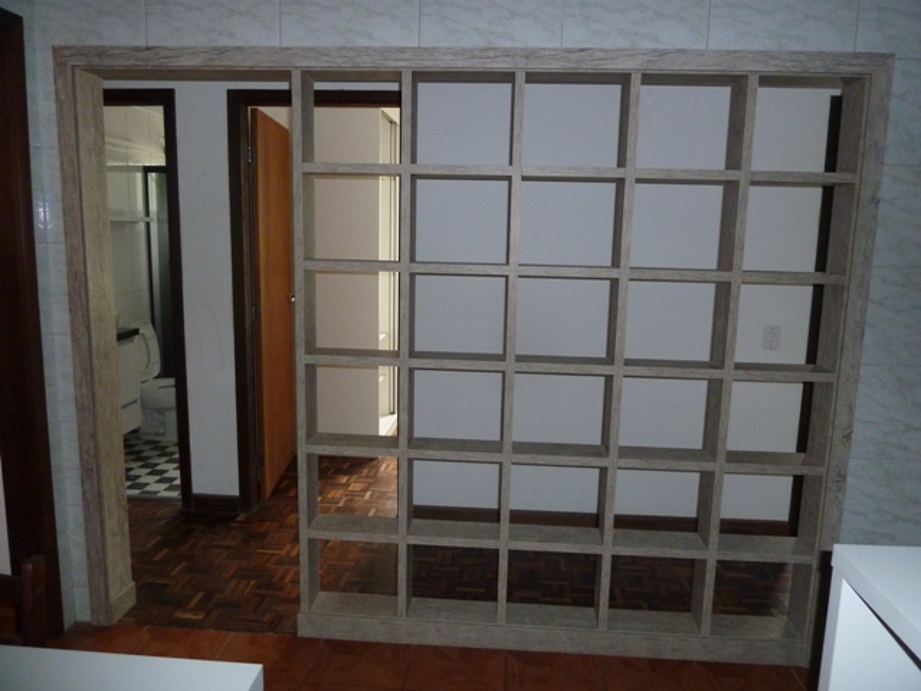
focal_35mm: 25
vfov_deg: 54.9
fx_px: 665
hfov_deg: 69.4
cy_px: 346
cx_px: 460
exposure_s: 1/30
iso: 320
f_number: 3.3
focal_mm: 4.1
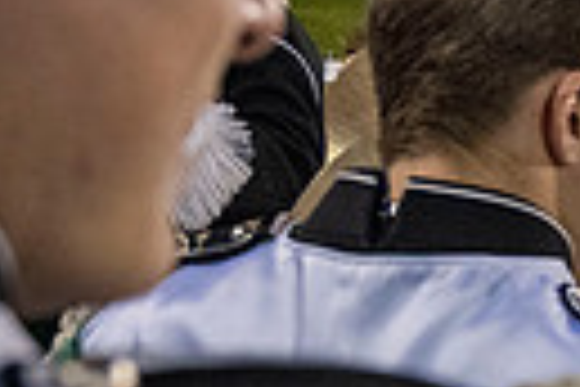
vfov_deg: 12.5
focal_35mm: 108
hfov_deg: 16.0
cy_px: 380
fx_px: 1740
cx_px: 1048
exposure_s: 1/500
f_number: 4
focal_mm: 24
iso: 3200
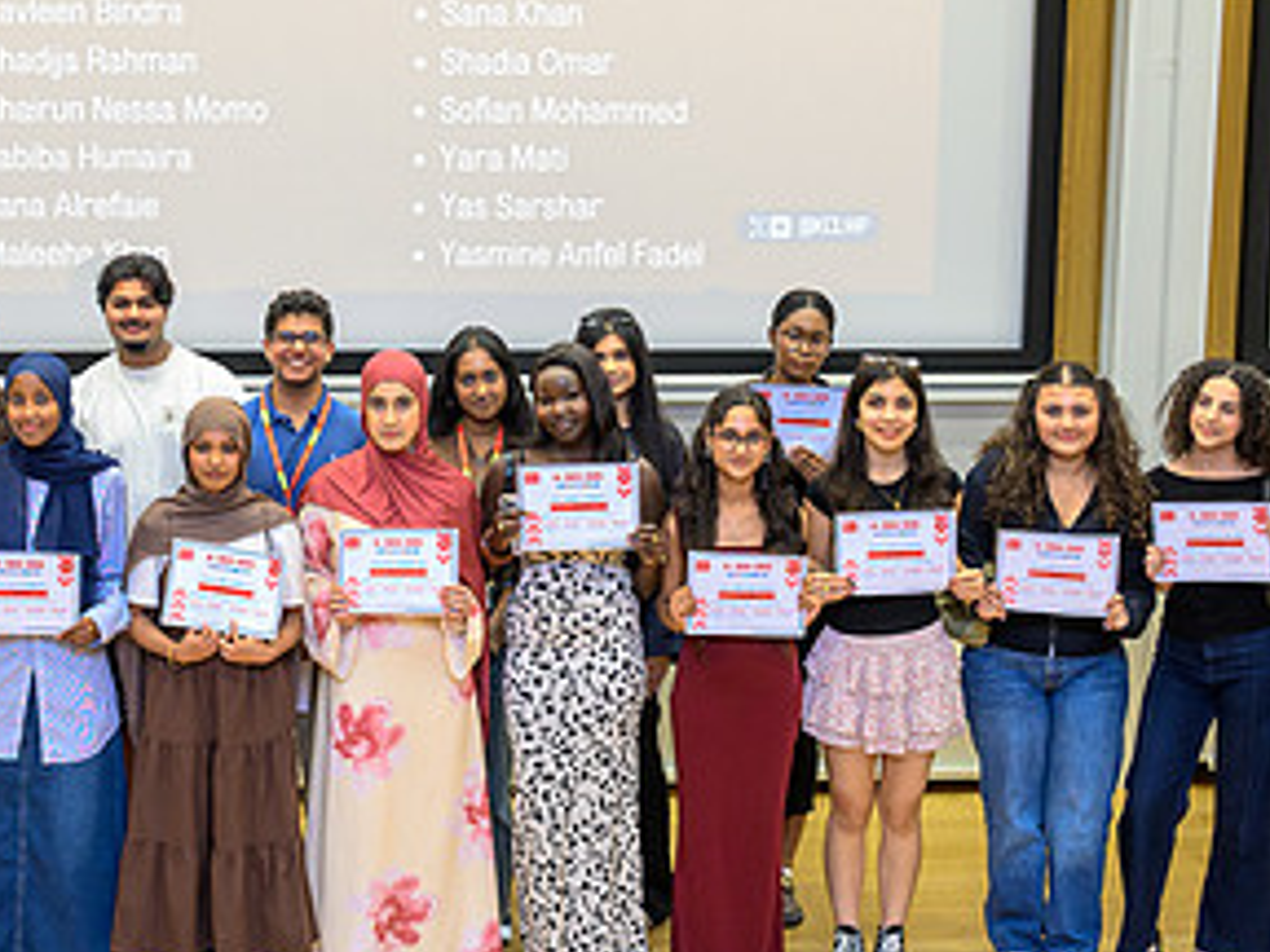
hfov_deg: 25.4
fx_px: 2788
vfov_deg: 19.3
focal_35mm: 76
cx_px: 331
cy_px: 302
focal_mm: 39
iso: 3200
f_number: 2.8
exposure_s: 1/200
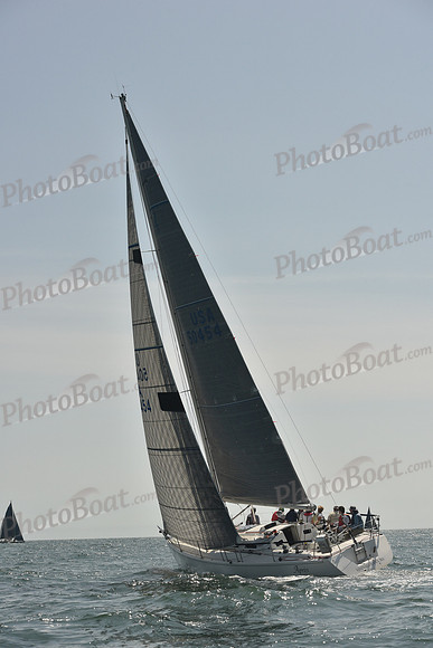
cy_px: 324
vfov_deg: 28.8
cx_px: 216
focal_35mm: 70
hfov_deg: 19.5
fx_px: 1262
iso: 320
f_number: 9
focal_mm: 70
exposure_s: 1/1000
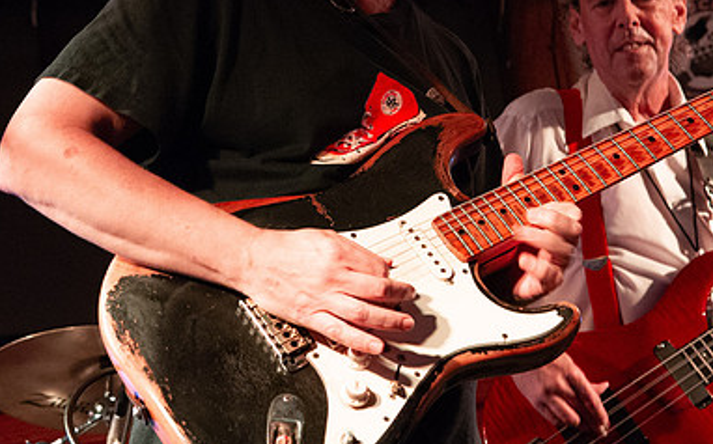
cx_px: 353
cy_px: 116
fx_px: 1611
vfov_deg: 15.6
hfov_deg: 24.9
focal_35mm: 83
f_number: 6.3
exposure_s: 1/60
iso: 6400
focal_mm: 46
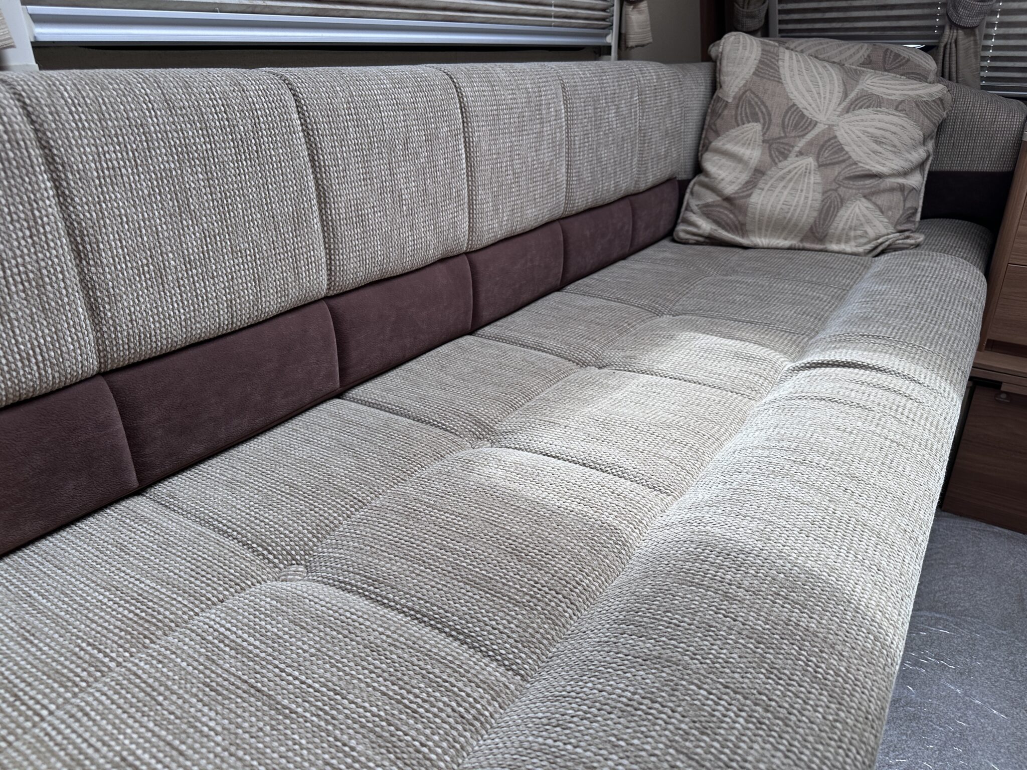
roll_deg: +1.4
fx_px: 712
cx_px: 514
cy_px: 385
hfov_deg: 71.6
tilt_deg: -25.3
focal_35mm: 24
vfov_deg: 56.8
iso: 80
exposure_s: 1/797
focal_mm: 6.86
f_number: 1.78
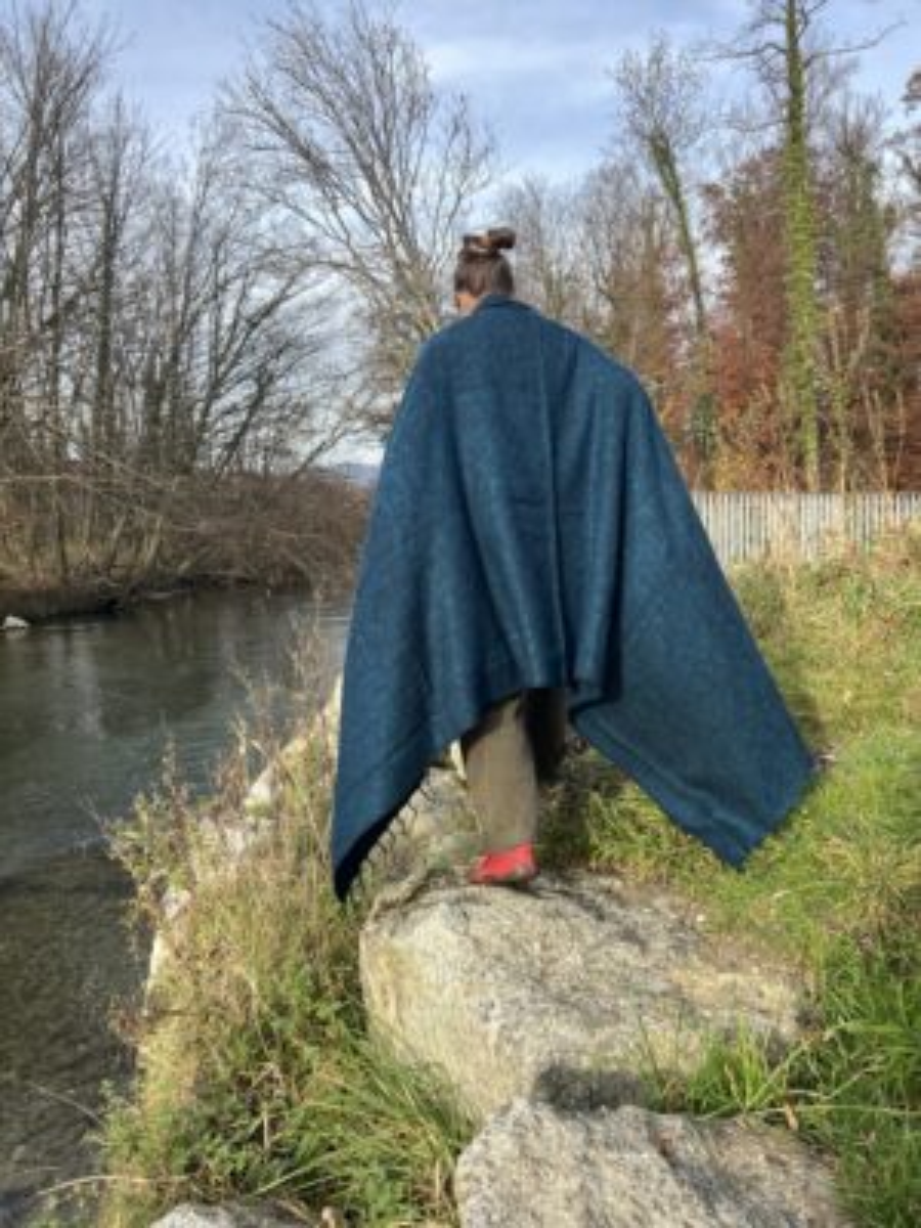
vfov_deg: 67.3
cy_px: 614
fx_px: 922
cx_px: 460
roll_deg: +2.4
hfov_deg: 53.1
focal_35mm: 26
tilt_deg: -1.0
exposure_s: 1/670
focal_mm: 5.7
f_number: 1.5
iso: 50
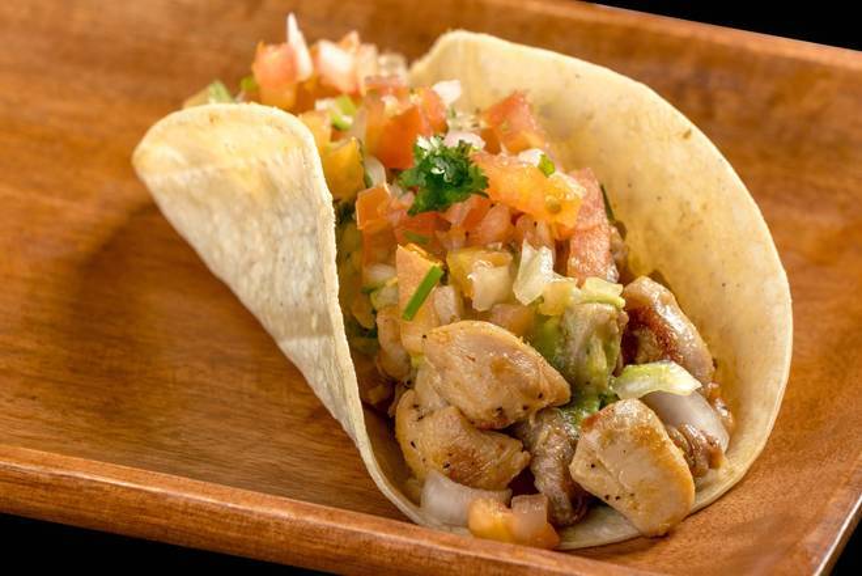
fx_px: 3833
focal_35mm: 160
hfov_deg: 12.8
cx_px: 431
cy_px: 288
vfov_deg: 8.6
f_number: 8
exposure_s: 1/200
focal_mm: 160
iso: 100
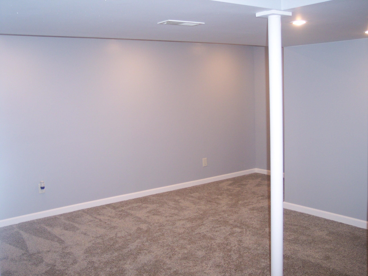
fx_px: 404
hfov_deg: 49.0
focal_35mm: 38
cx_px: 184
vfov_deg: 37.7
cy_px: 138
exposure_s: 1/30
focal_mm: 8
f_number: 2.8
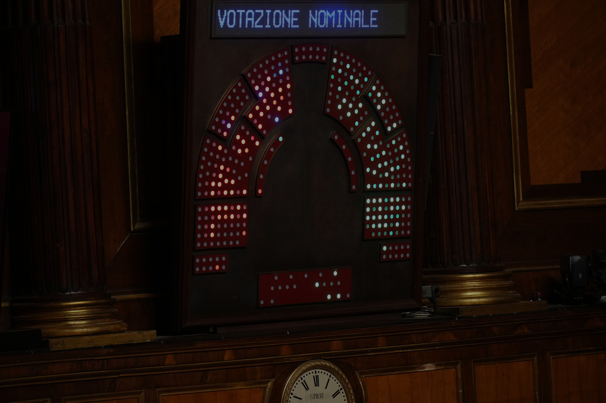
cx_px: 303
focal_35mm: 194
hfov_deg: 10.6
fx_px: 3264
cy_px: 202
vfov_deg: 7.1
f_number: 2.8
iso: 2500
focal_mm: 194
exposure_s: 1/200
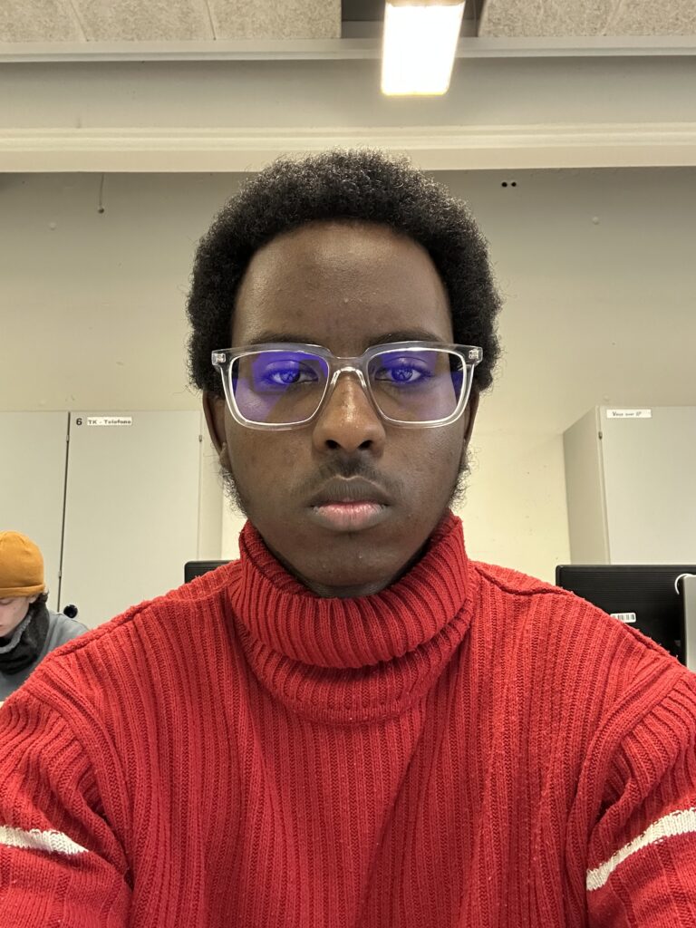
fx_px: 804
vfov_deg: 60.0
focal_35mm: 30
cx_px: 348
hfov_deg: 46.8
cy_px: 464
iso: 400
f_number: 1.9
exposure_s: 1/33
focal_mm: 2.69
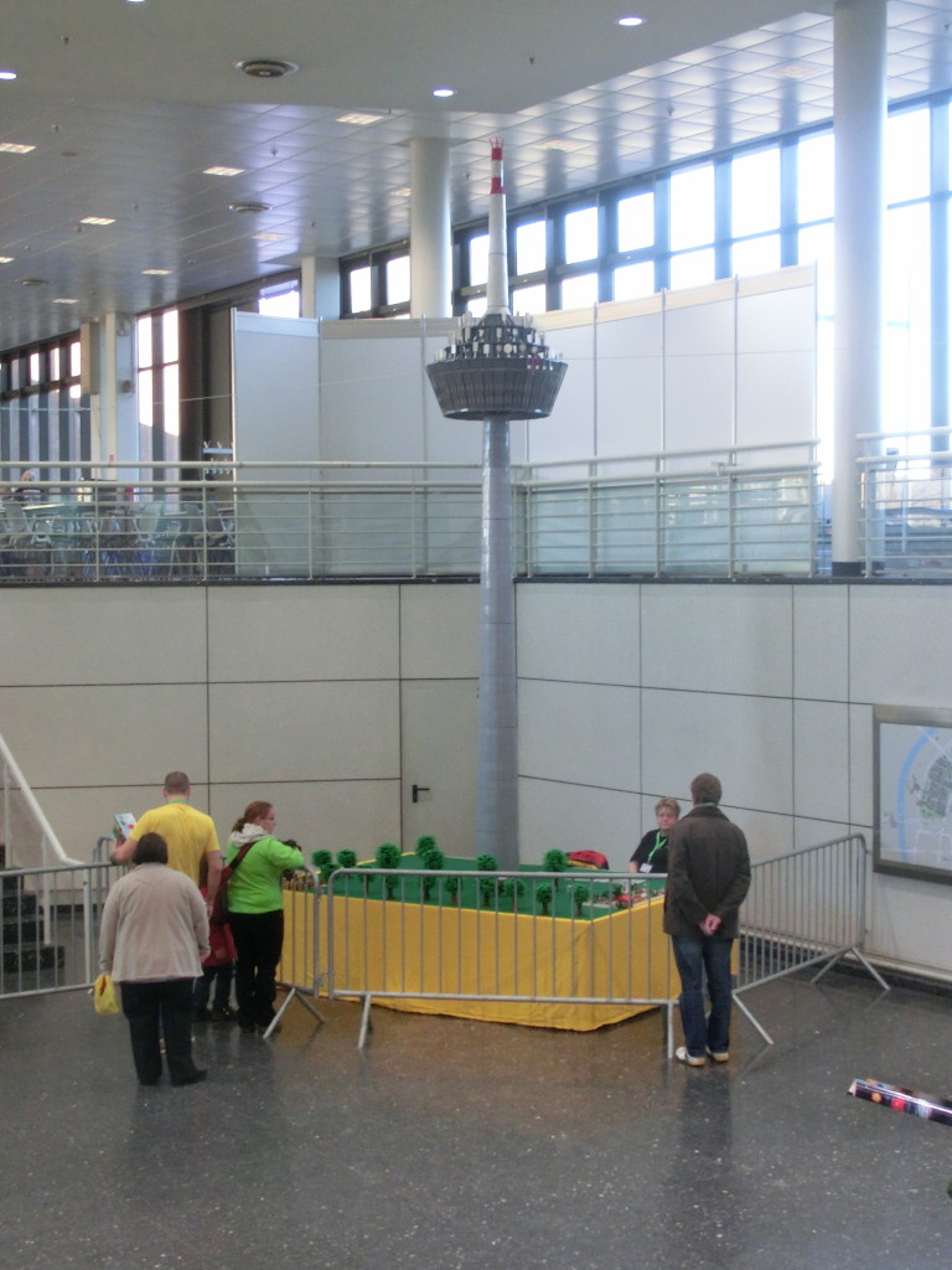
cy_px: 635
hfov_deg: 23.3
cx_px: 476
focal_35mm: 63
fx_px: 2310
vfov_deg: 30.7
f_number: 4.6
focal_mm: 11.1
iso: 500
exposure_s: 1/60
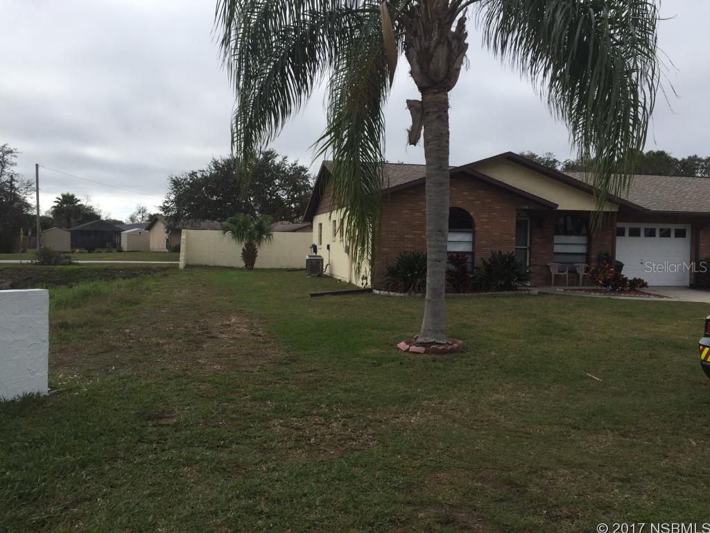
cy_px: 266
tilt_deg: -3.2
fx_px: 595
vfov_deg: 48.2
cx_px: 355
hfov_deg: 61.7
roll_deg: -1.0
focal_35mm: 29
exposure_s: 1/1883
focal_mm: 4.15
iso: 32
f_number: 2.2
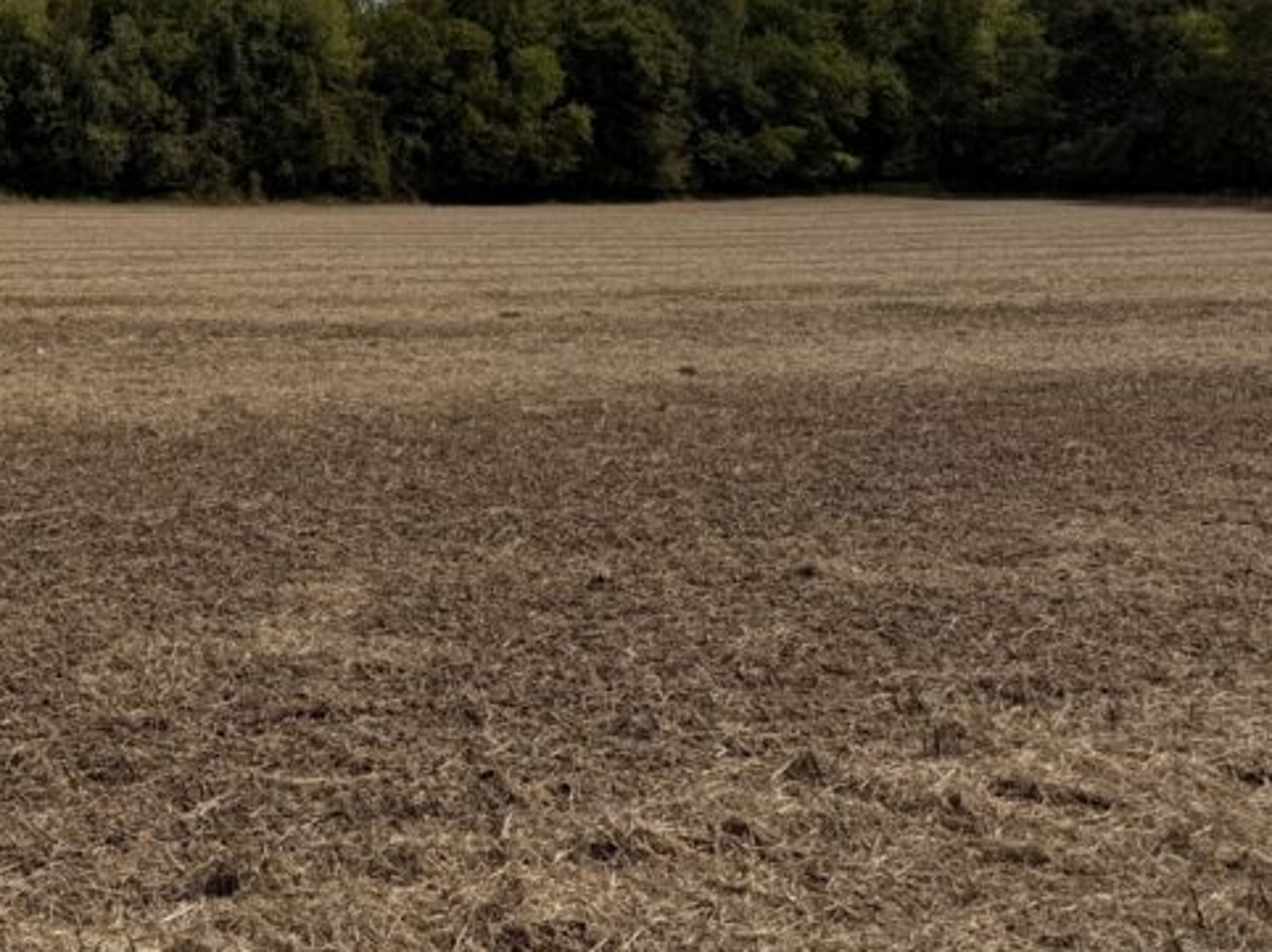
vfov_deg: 26.8
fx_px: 1873
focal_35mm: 51
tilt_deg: +3.8
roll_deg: -0.2
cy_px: -29
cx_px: -58
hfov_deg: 33.6
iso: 80
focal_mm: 6.76
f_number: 1.78
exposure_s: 1/10309
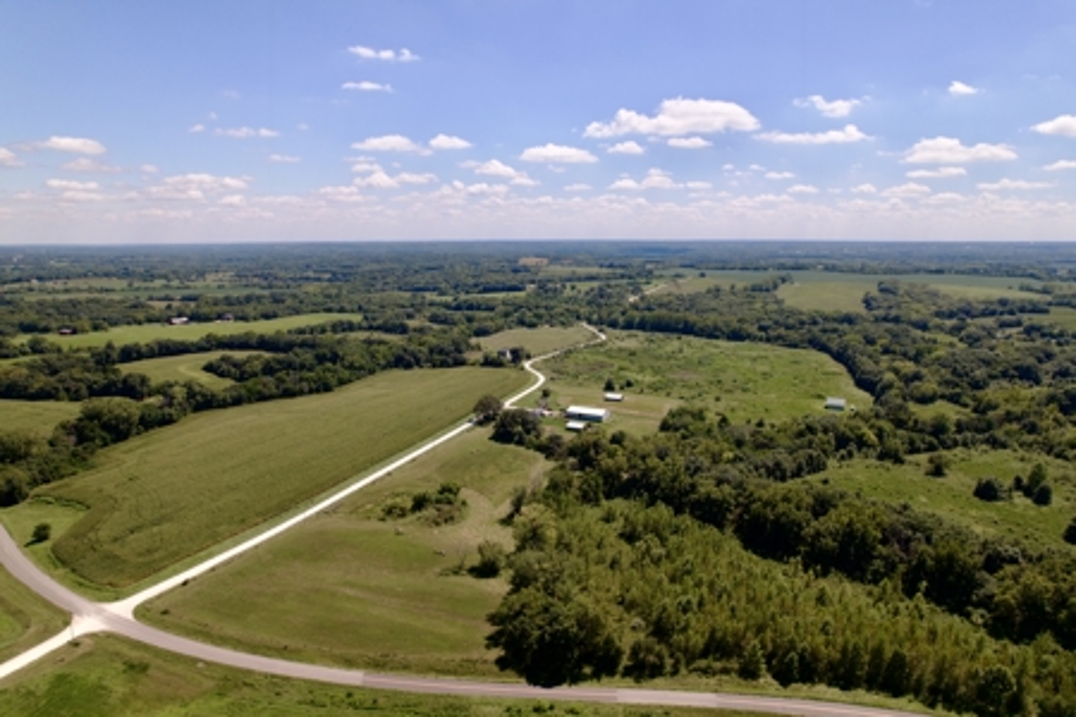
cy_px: 358
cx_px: 538
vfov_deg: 57.2
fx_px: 658
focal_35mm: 22
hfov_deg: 78.6
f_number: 2.8
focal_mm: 8.38
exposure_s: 1/120
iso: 100
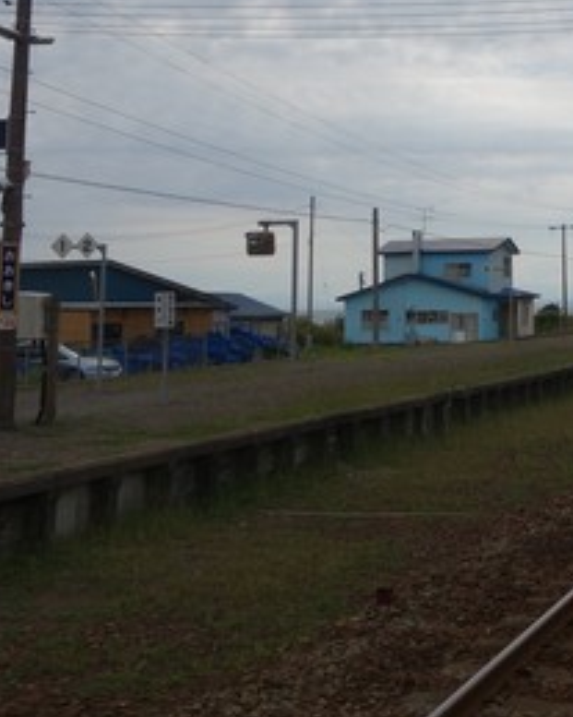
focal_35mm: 65
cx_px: 745
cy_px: 156
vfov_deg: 28.6
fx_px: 1379
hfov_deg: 21.3
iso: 125
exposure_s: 1/800
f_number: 6.3
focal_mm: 10.4
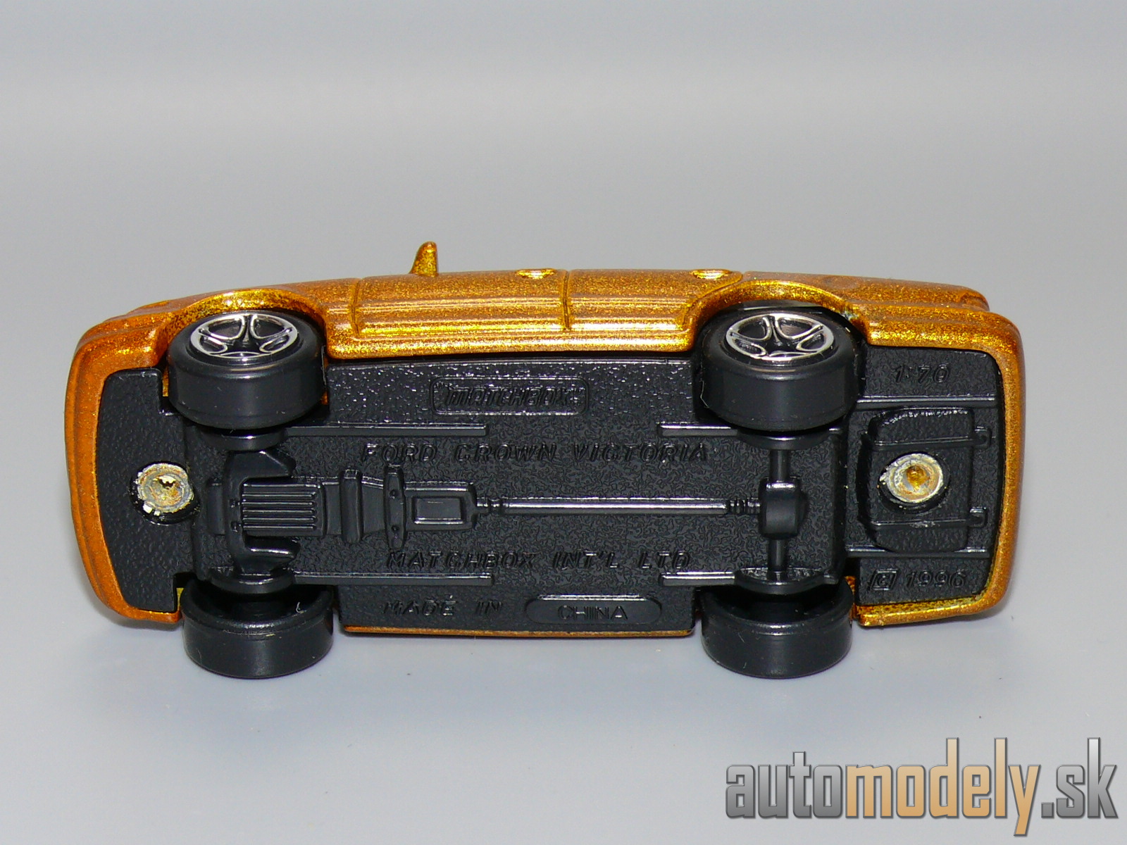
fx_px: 3777
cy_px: 422
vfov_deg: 12.8
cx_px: 564
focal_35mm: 116
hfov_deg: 17.0
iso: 100
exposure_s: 1/30
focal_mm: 14.3
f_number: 4
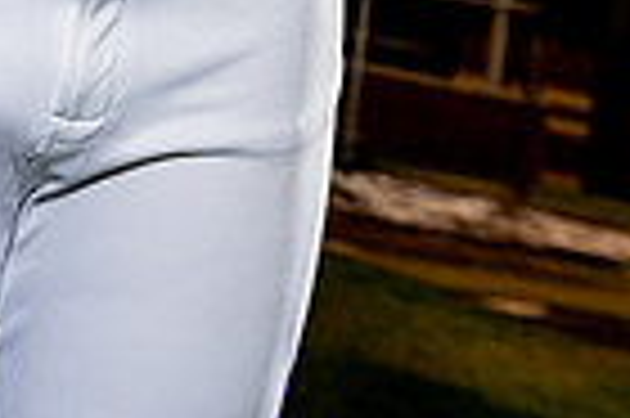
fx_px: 2535
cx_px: 86
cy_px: -544
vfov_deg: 8.7
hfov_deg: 14.1
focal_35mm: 145
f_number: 5.6
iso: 800
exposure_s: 1/250
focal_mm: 45
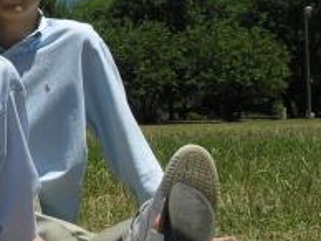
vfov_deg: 7.1
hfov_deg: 9.2
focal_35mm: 211
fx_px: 1959
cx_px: -111
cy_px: 66
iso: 50
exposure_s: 1/235
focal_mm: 16.4
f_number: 7.1
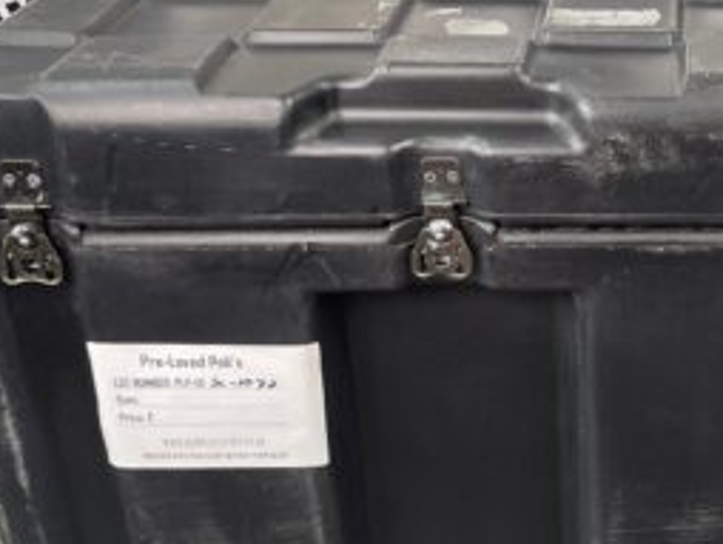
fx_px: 1233
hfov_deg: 30.4
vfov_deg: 24.7
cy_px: 162
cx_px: 720
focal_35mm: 59
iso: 80
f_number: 1.6
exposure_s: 1/100
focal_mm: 5.1
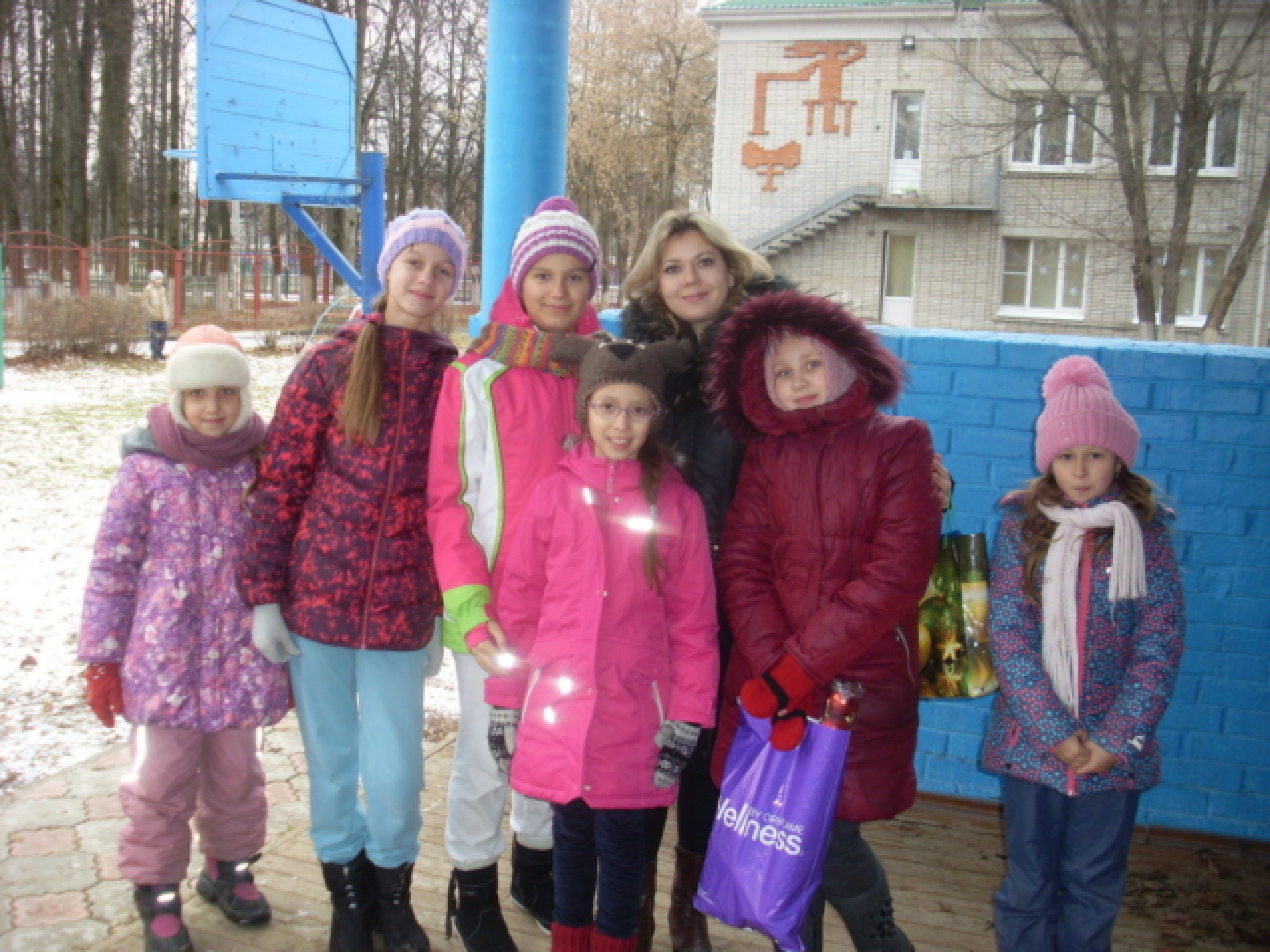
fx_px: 1394
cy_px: 476
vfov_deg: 37.7
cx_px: 635
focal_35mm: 38
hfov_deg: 49.0
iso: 100
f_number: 3
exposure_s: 1/45
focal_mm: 6.3
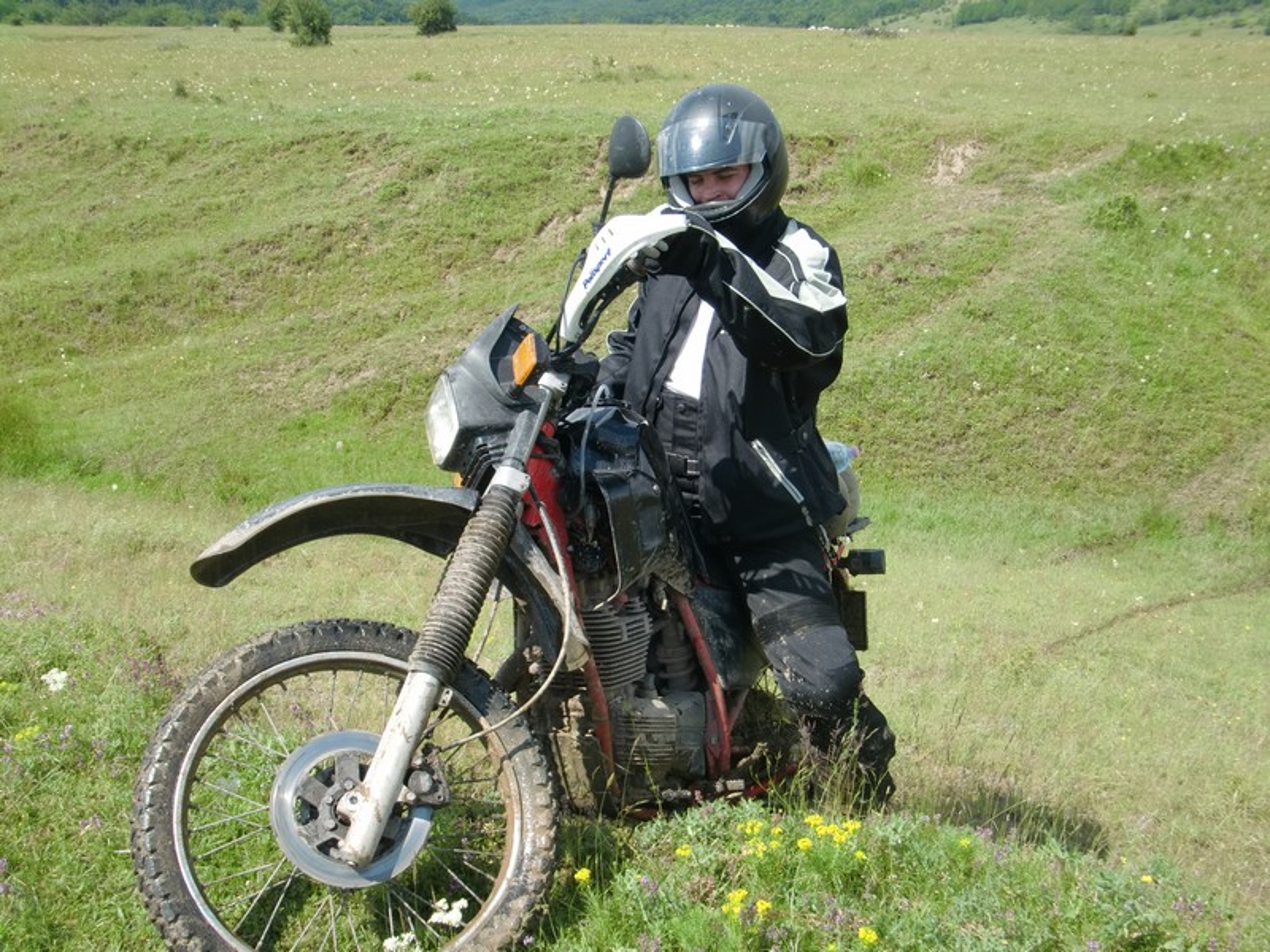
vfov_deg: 37.7
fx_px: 1394
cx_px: 635
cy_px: 476
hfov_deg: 49.0
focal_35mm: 38
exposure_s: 1/320
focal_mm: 6.66
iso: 64
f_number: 3.9
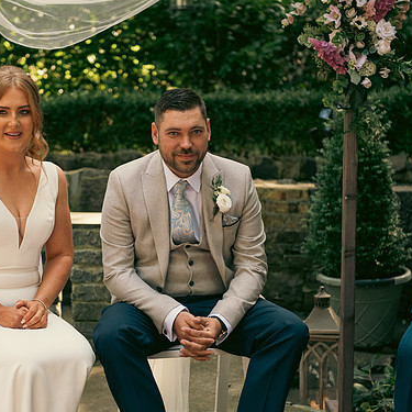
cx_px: 127
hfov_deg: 18.8
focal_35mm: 92
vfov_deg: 18.9
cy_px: 211
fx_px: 1239
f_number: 3.5
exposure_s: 1/160
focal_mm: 70
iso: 250
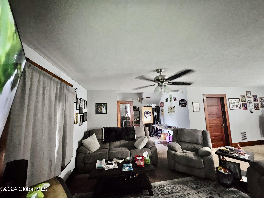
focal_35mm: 13
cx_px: 132
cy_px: 99
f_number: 2.2
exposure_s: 1/24
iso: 1250
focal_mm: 1.7
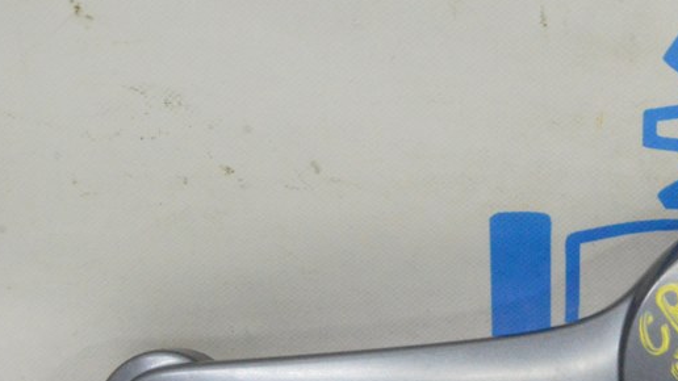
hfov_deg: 19.4
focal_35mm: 109
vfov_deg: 11.1
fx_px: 1960
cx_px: 551
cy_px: 291
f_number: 20
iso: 6400
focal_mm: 35
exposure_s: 1/15
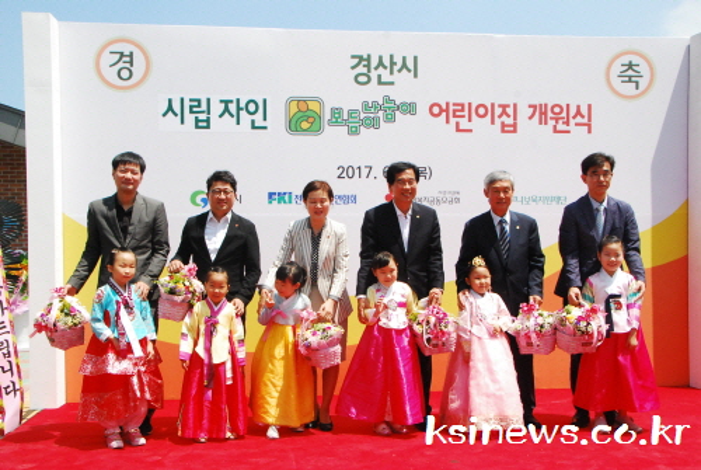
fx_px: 761
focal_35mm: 39
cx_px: 350
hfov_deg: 49.5
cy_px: 235
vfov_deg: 34.3
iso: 1600
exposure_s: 1/1250
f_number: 11
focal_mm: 26
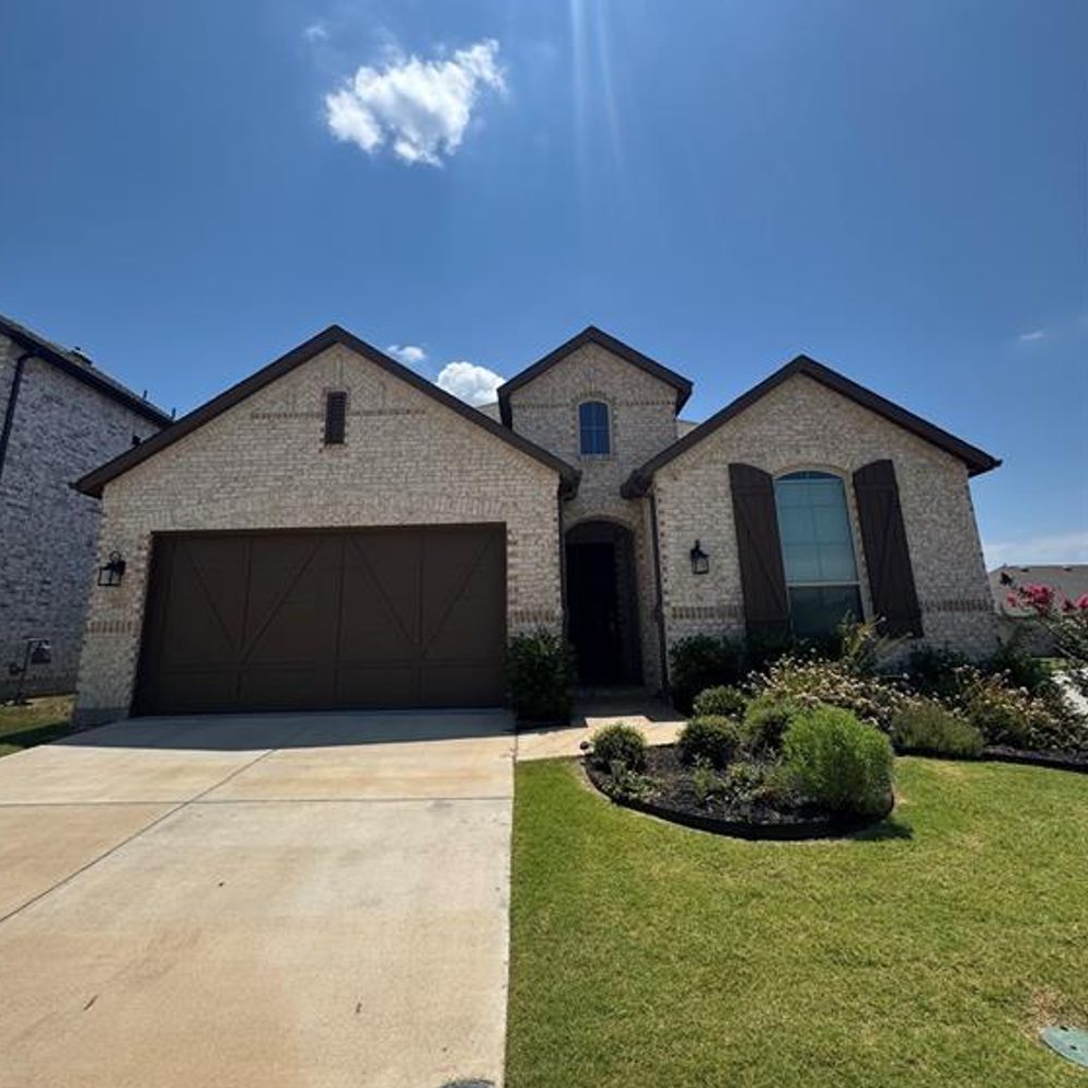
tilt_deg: +14.6
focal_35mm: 17
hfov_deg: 84.0
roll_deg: +1.5
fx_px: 605
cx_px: 533
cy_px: 497
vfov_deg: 83.8
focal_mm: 2.22
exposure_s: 1/2494
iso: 50
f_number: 2.2
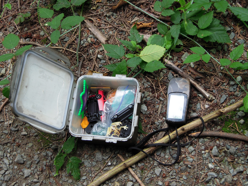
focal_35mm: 75
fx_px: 537
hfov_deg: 26.0
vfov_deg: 19.6
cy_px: 91
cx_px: 116
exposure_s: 1/100
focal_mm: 12.3
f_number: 4.2
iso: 100
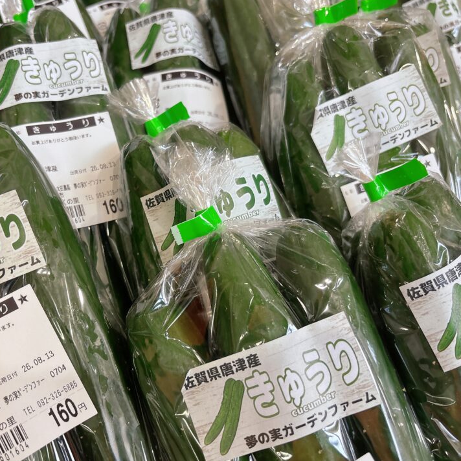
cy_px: 230
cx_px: 171
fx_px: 467
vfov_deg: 52.5
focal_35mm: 31
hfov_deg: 51.9
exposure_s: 1/120
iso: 100
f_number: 1.6
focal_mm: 5.96
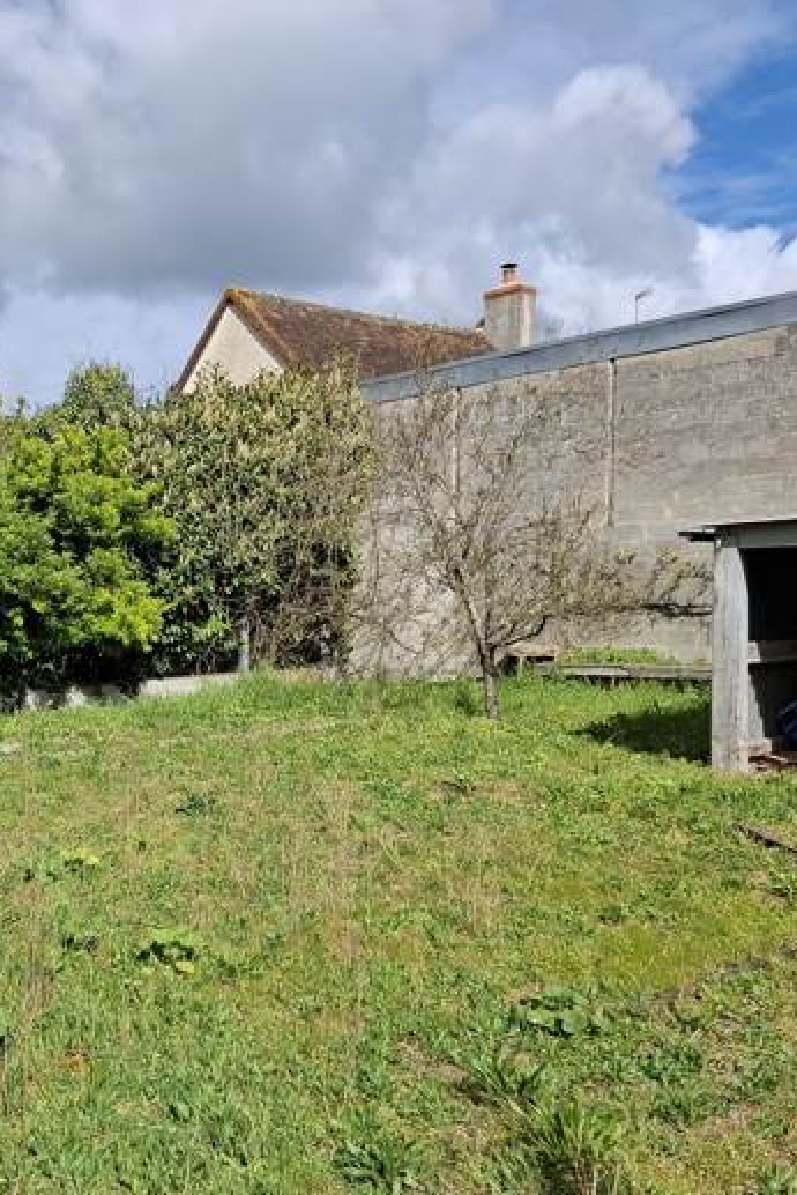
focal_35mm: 37
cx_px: 139
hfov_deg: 34.6
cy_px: 686
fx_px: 1228
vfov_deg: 51.7
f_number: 1.8
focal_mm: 5.54
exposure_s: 1/1626
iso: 50
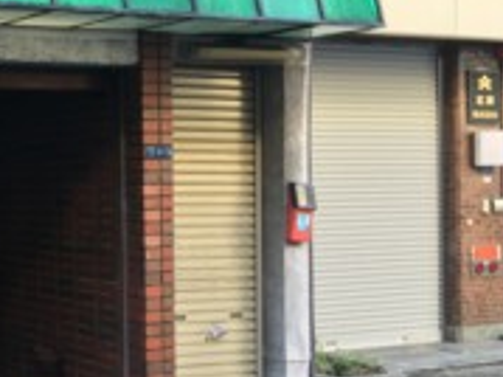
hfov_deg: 24.5
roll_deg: +1.0
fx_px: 1060
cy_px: 211
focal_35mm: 73
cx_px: -76
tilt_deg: +0.6
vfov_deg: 20.1
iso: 32
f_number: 2.2
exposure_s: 1/60
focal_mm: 4.15
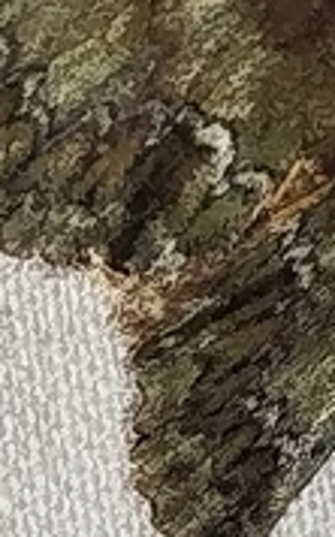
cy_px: 308
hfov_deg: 4.1
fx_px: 4682
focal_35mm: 320
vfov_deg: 6.6
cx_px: 353
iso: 125
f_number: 1.7
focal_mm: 5.31
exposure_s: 1/50
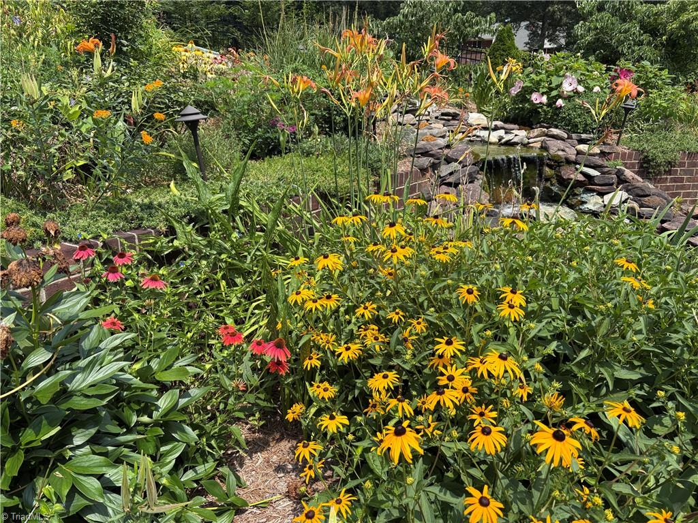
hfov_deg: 67.3
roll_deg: -0.1
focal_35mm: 26
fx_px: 524
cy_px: 262
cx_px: 349
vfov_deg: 53.1
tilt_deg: -17.2
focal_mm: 5.96
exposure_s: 1/1751
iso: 50
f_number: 1.6
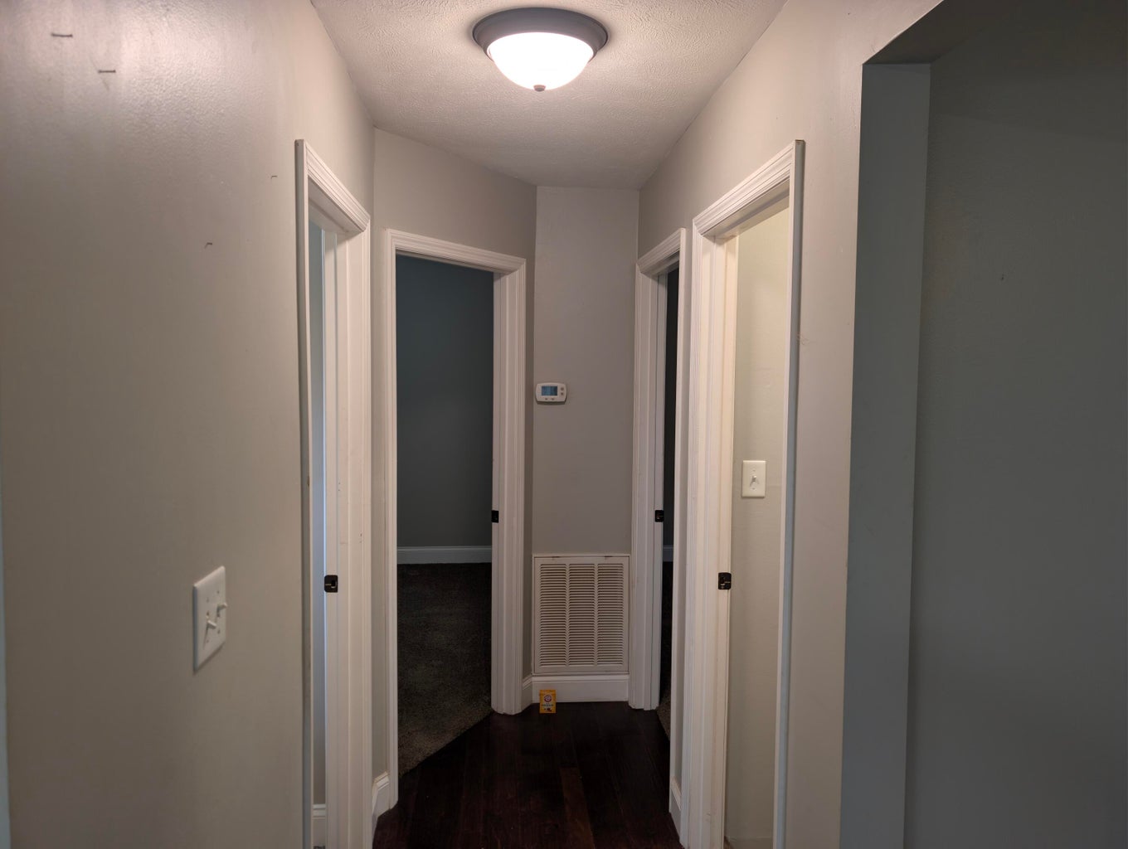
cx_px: 564
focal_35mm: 24
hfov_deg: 71.5
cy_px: 424
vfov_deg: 56.9
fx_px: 783
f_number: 1.68
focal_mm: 6.9
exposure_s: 1/40
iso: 52
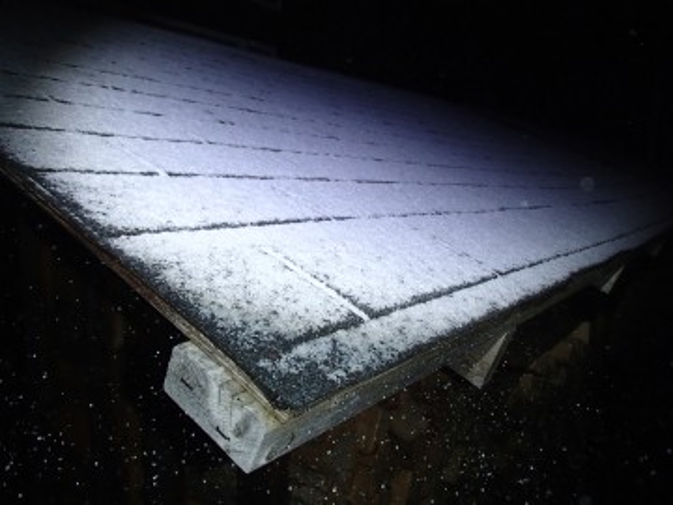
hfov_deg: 63.4
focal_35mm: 28
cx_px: 336
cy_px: 252
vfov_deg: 49.7
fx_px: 544
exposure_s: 1/30
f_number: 3.9
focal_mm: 5
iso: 400
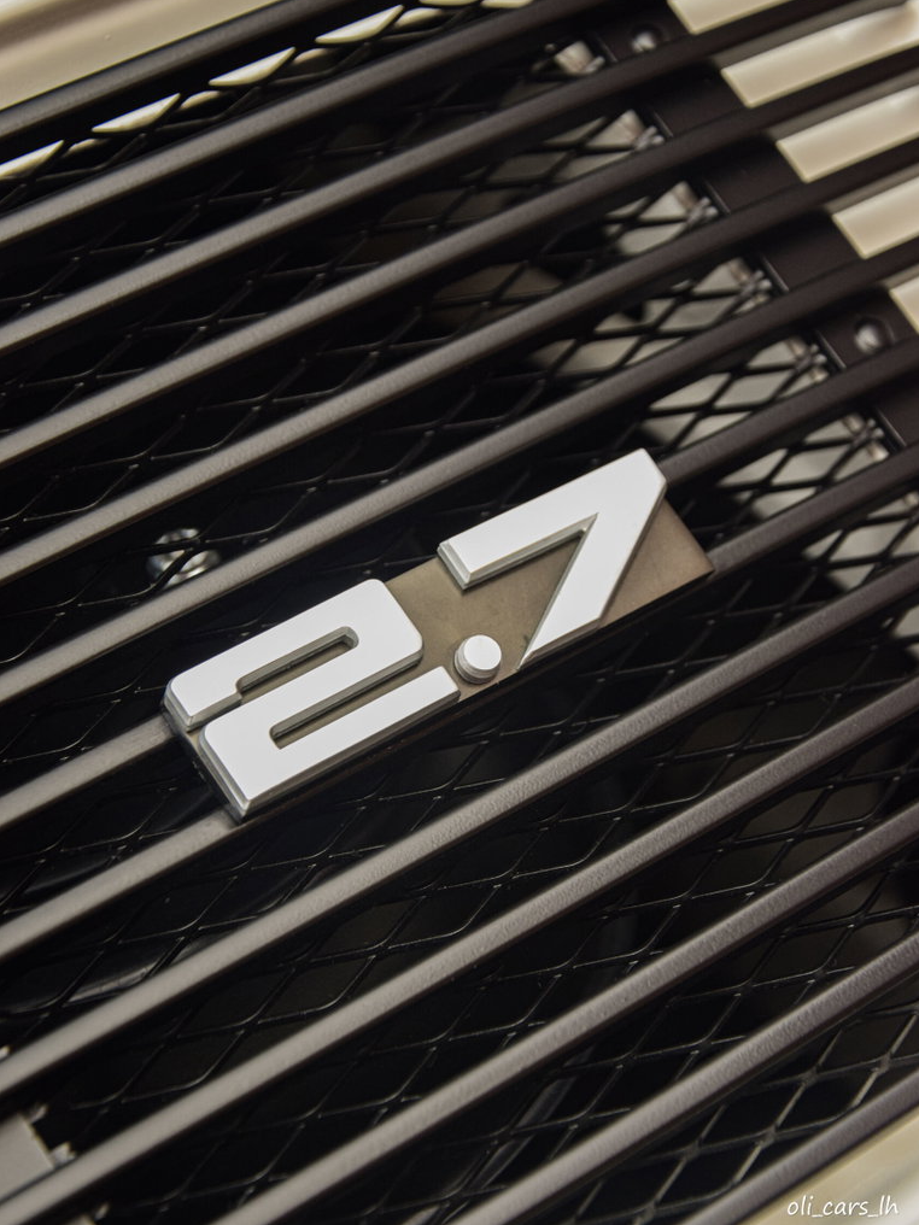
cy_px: 581
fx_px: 3009
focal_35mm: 85
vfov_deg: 23.0
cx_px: 461
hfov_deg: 17.4
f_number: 5.6
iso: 400
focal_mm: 52
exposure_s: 1/125
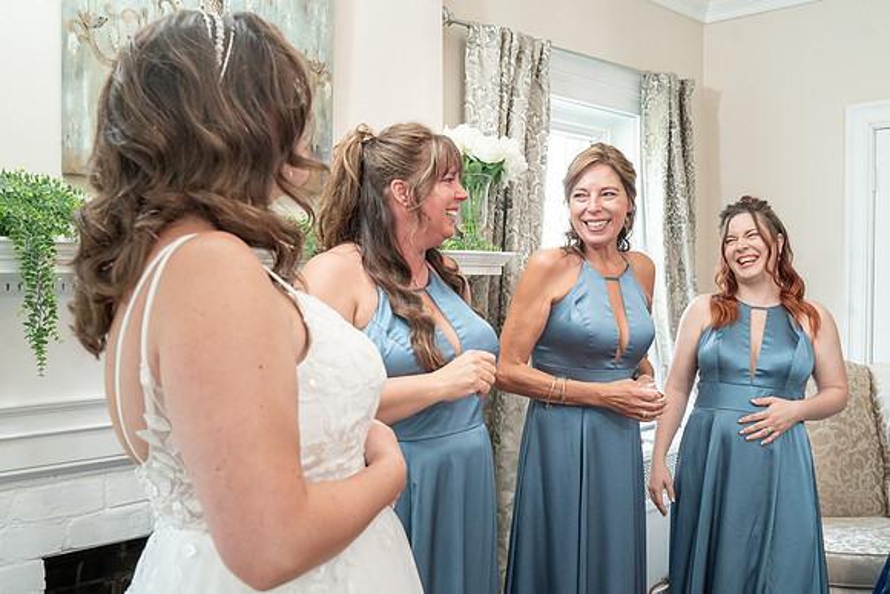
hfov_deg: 52.7
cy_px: 304
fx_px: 897
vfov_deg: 36.6
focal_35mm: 36
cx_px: 435
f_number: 6.3
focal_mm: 35
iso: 2000
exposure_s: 1/200
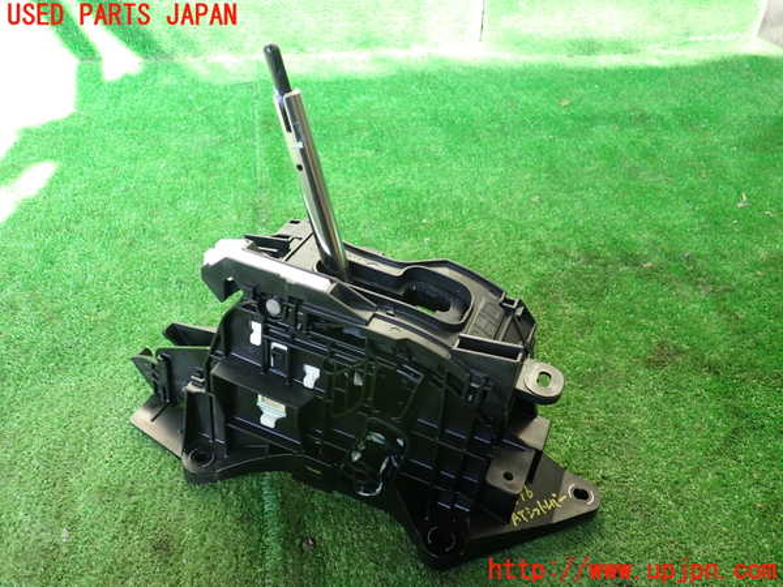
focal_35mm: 30
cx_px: 392
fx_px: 679
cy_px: 294
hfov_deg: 60.0
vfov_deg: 46.8
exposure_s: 1/125
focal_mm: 5.4
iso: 200
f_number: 2.3
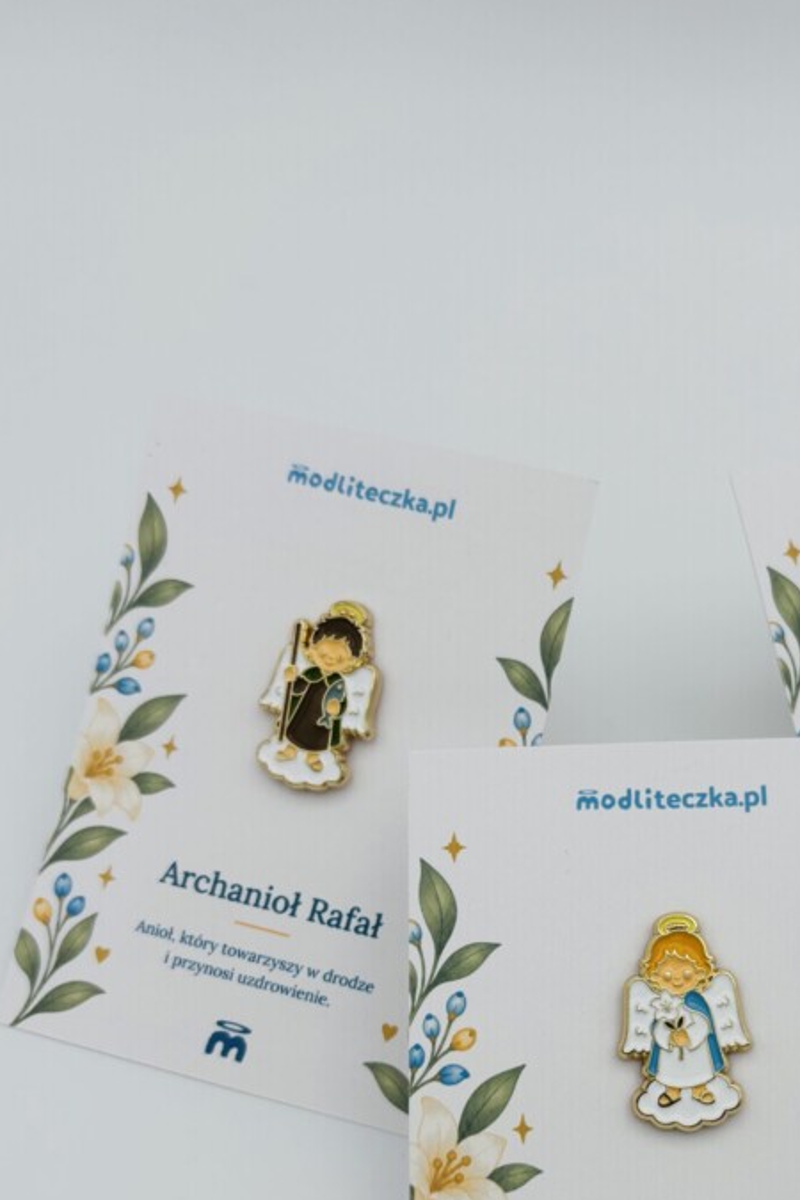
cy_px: 898
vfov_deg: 45.8
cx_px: 638
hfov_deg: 31.8
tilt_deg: -58.9
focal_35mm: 41
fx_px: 1367
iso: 40
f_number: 1.6
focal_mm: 5.96
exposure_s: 1/246
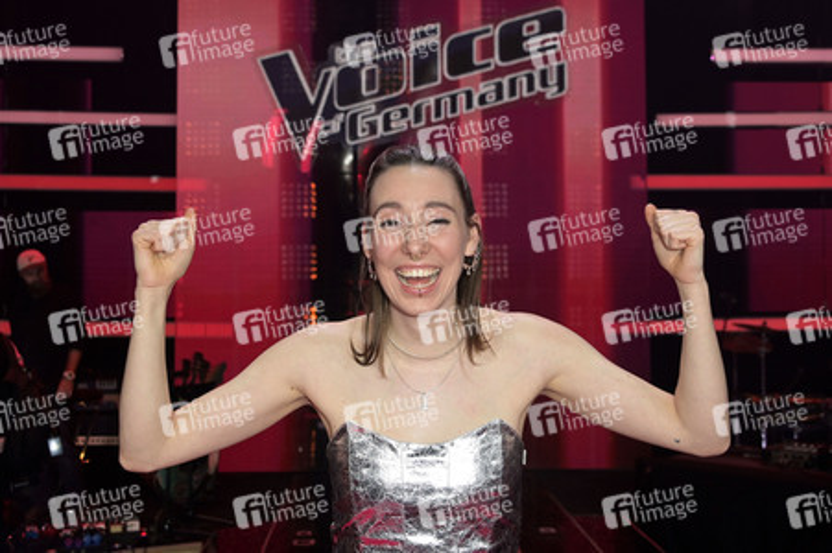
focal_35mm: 35
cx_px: 416
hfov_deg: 54.5
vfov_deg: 37.8
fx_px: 808
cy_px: 276
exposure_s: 1/200
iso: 2500
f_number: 5
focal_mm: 35
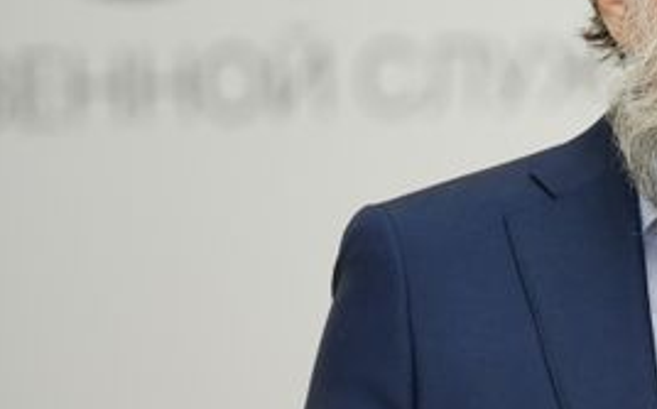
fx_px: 4526
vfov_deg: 5.2
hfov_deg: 8.2
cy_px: 179
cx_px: 695
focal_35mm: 253
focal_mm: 95
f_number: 2.8
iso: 2000
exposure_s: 1/800
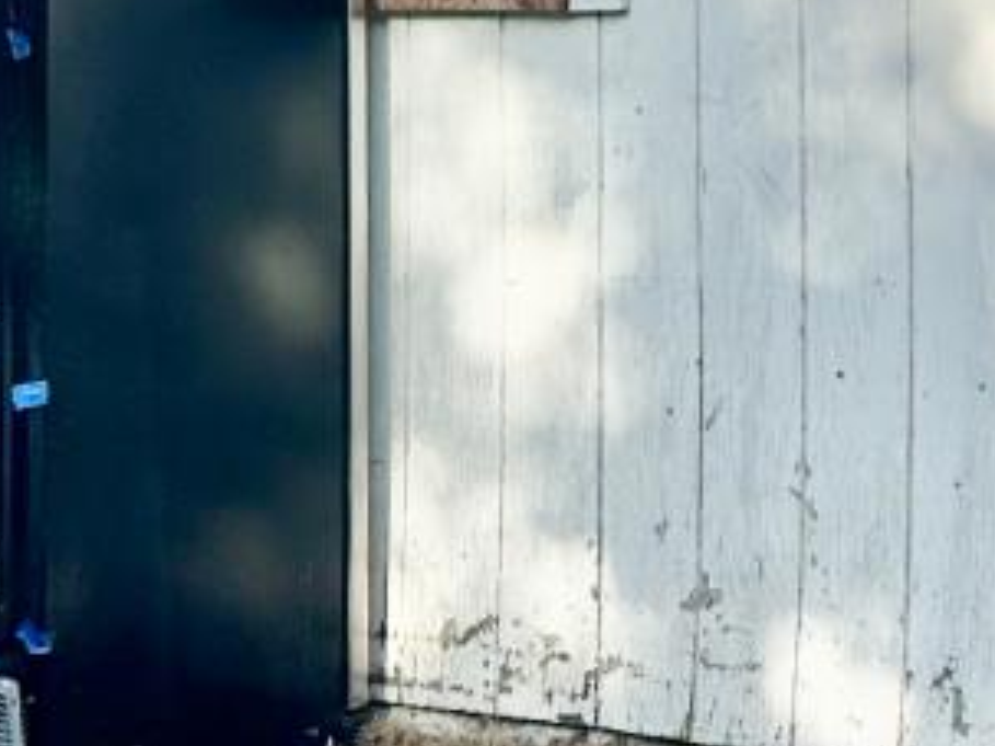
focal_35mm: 119
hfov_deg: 16.4
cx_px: 864
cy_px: -324
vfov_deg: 12.0
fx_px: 3419
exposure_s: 1/3472
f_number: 1.78
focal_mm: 6.86
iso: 80
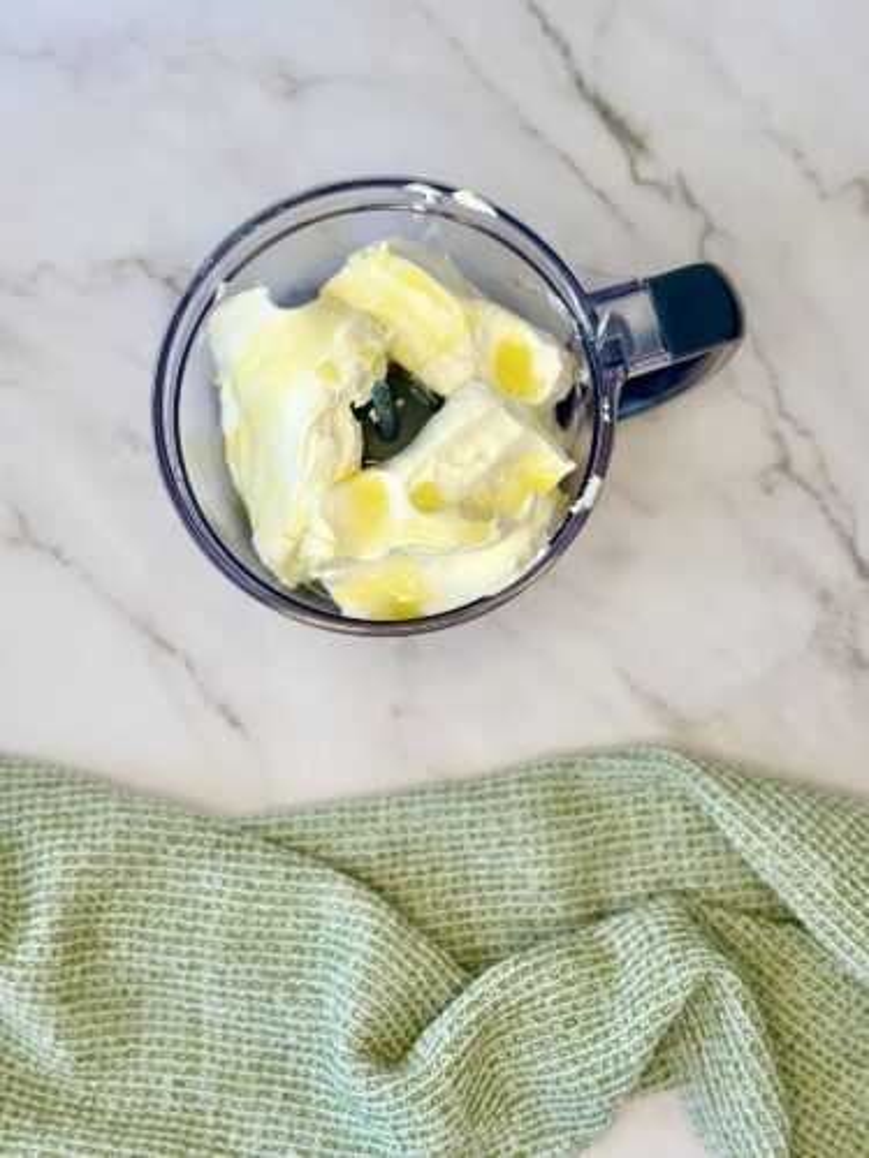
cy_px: 579
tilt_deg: -84.4
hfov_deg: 30.3
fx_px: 1607
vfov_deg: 39.7
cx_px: 434
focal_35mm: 48
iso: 80
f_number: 1.78
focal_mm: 6.86
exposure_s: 1/218
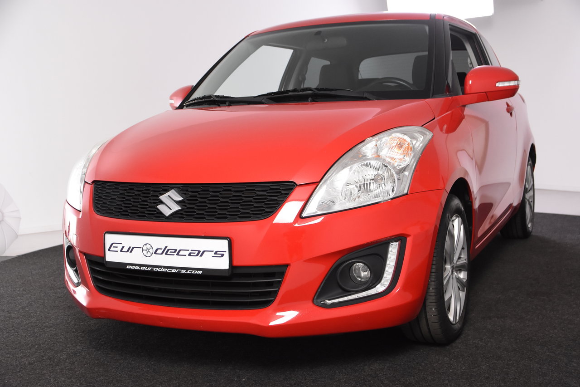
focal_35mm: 46
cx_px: 290
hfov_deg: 42.3
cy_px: 194
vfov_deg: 28.9
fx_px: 749
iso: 1600
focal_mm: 31
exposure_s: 1/100
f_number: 5
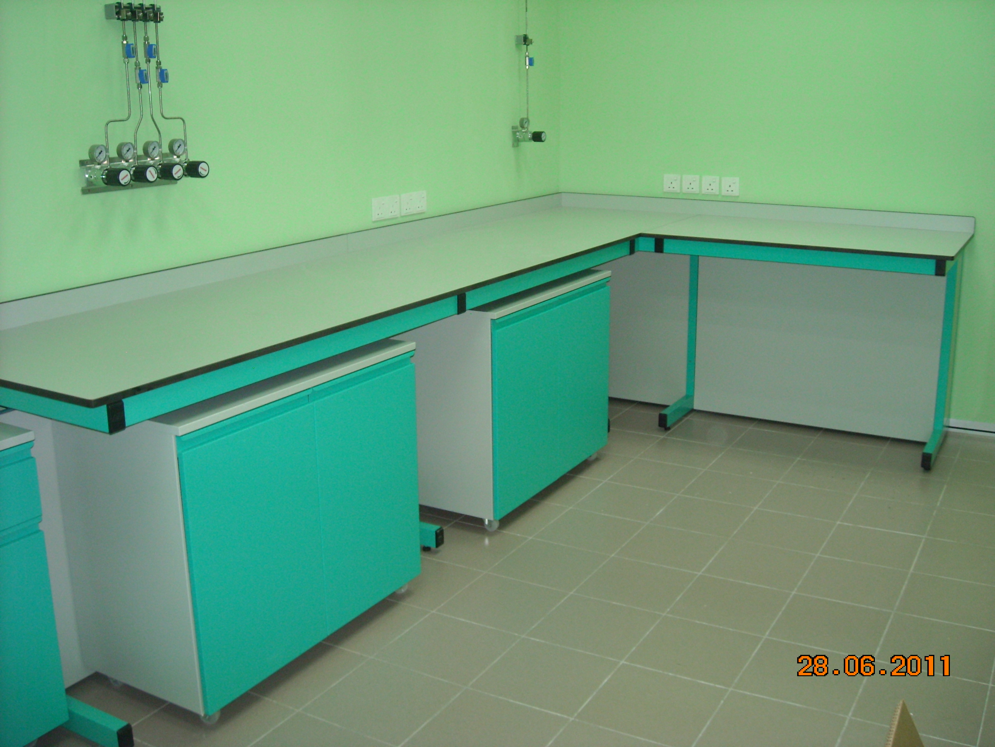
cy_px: 374
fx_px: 1006
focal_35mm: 35
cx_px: 498
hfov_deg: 52.6
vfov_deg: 40.7
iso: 200
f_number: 2.8
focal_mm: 5.7
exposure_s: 1/60
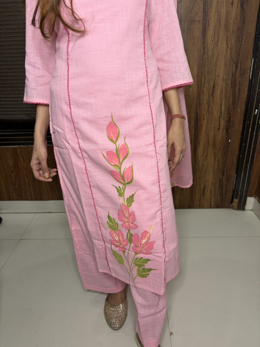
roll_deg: +3.1
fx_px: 260
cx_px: 130
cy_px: 174
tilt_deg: -22.8
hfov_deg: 53.1
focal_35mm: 26
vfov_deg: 67.3
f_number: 1.6
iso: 80
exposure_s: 1/50
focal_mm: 5.96
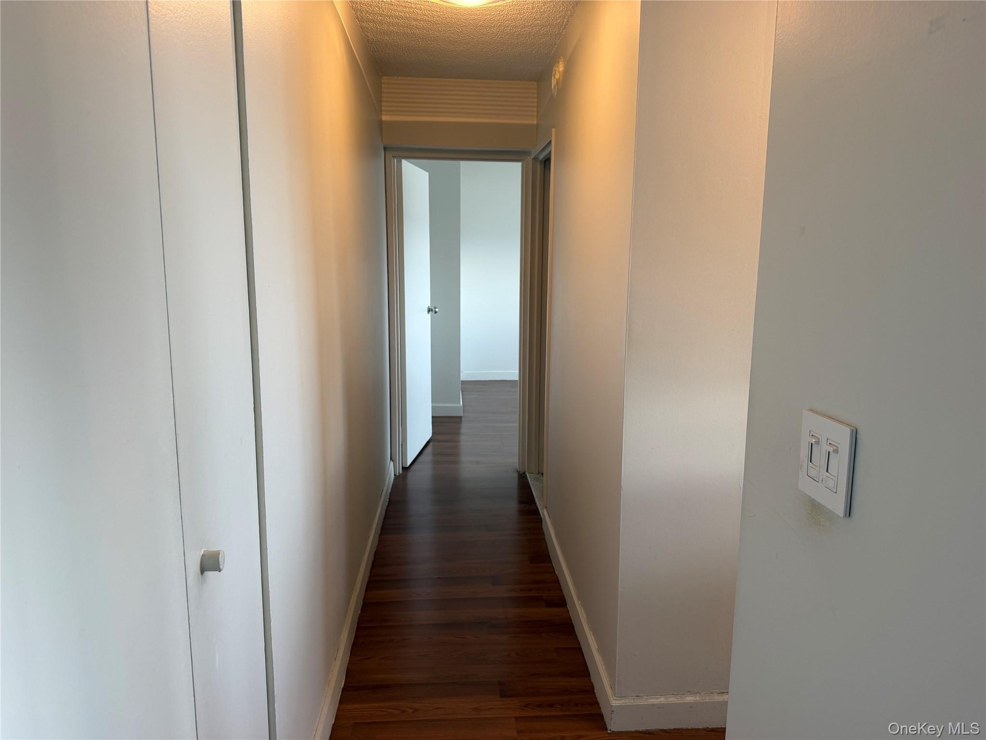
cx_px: 493
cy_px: 370
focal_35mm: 24
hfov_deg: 71.6
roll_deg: +0.1
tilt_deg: -8.6
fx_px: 684
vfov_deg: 56.8
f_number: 1.78
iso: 125
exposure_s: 1/60
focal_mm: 6.76
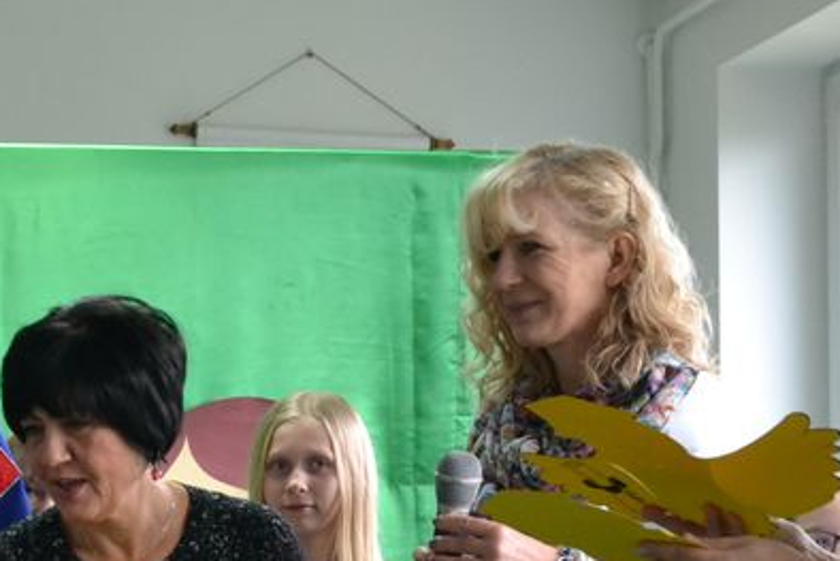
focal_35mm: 154
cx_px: 64
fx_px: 3598
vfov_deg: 8.9
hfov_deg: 13.2
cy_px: 574
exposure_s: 1/125
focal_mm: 45
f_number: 4.8
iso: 3200
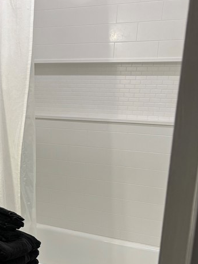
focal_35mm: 58
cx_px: -12
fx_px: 443
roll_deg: -1.9
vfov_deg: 32.7
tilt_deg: -13.5
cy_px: 194
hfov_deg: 23.8
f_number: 1.6
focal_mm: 5.96
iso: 100
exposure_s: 1/120
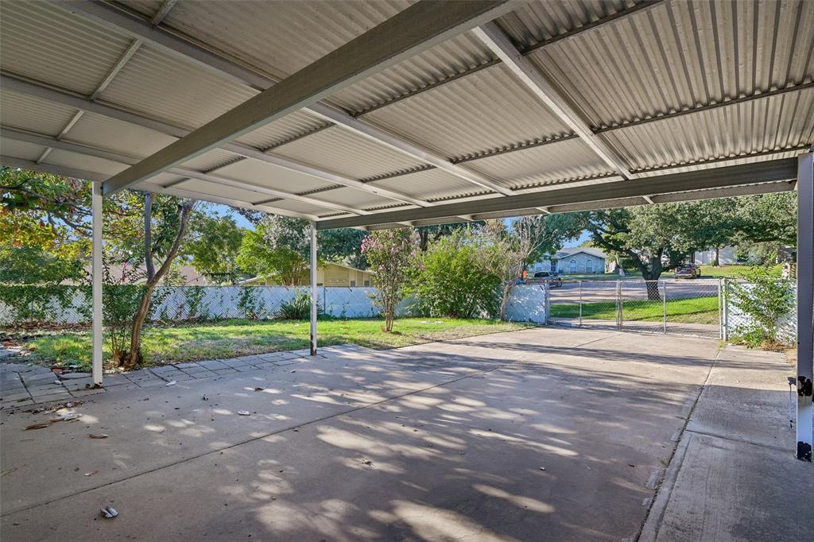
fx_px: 396
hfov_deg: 91.6
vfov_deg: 68.8
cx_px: 407
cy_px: 271
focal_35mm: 18
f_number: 8
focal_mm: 17.5
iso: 400
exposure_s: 1/320
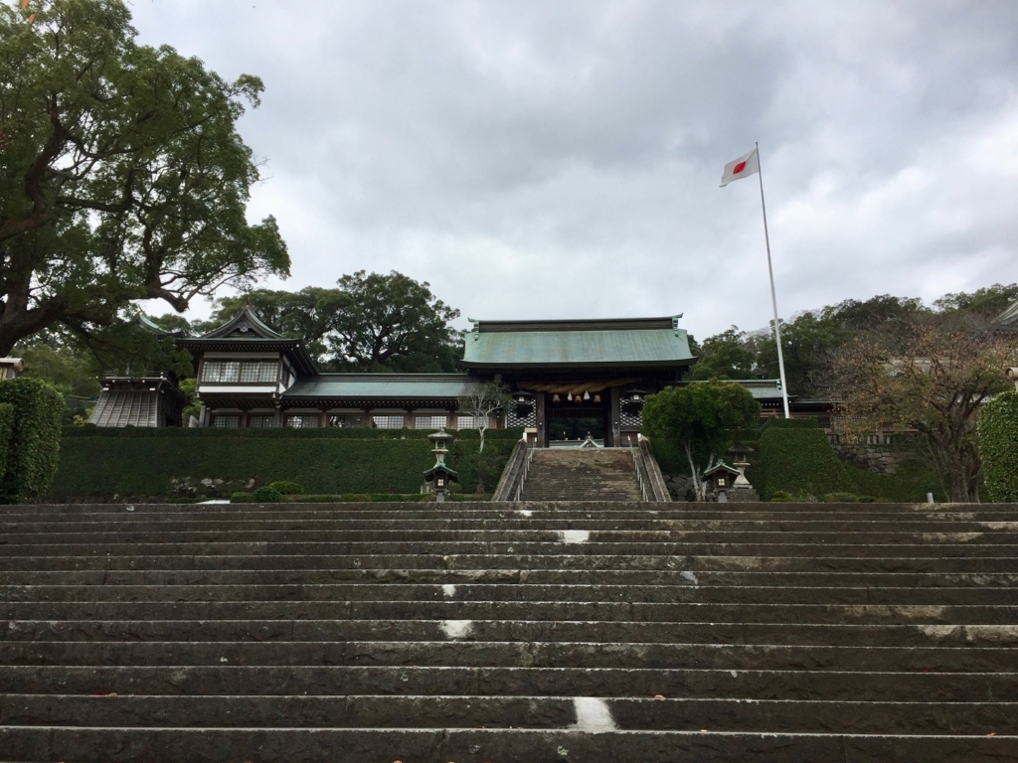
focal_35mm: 29
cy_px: 382
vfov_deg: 48.2
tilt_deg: +21.1
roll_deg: -0.6
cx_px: 509
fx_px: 853
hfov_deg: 61.7
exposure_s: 1/842
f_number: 2.2
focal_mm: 4.15
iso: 32
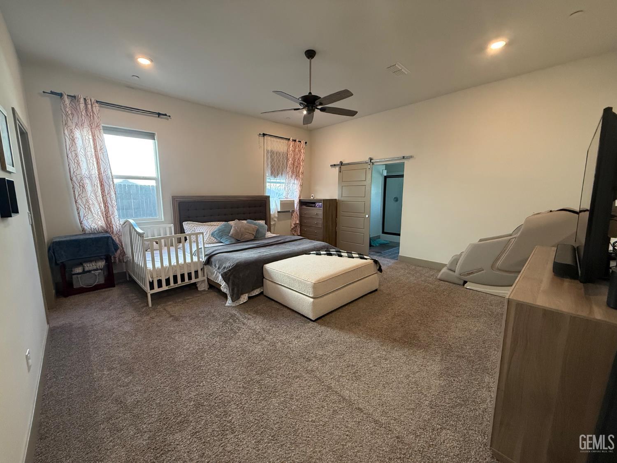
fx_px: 250
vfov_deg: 85.7
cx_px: 308
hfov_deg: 102.1
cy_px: 232
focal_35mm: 14
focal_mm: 2.22
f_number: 2.2
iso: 500
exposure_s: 1/120
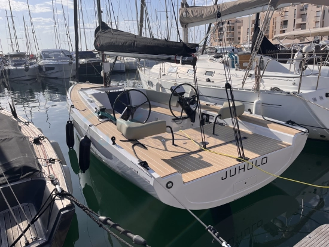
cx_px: 164
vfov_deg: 53.1
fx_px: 247
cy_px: 124
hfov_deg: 67.3
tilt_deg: -15.5
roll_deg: +2.3
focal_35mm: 26
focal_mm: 5.1
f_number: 1.6
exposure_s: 1/4484
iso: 50
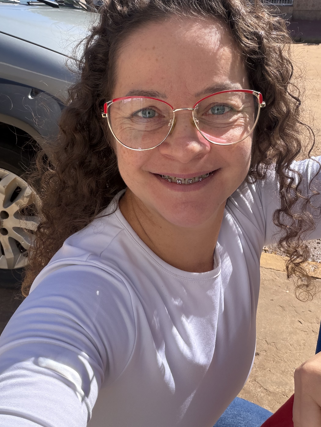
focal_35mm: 33
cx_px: 167
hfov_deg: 42.9
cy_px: 204
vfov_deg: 55.3
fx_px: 408
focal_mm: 2.71
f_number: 1.9
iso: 40
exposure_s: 1/767
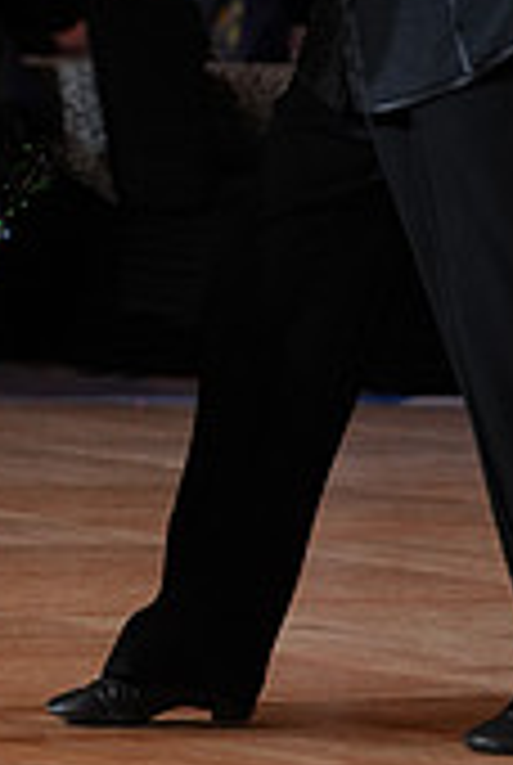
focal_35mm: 358
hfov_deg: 3.9
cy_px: -315
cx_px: 371
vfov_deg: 5.7
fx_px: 7621
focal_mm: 105
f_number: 4
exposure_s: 1/200
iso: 2000
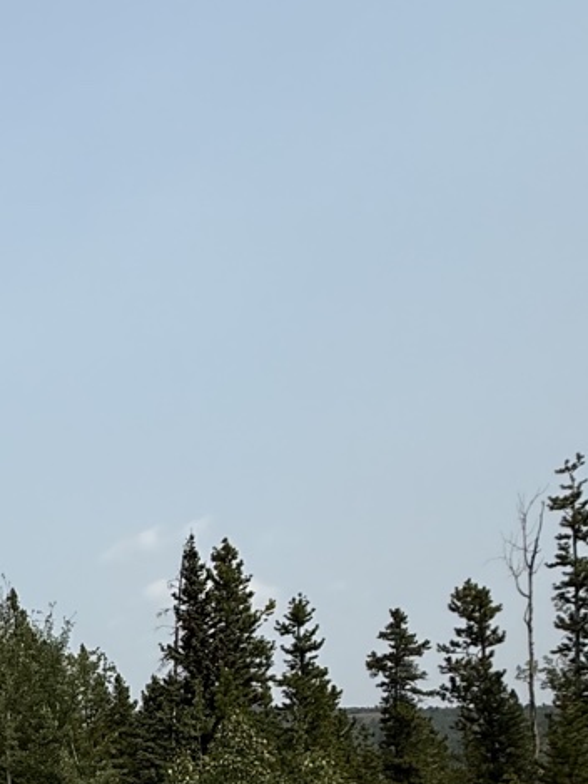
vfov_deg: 36.3
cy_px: 754
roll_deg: +1.7
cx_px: -236
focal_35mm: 48
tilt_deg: +2.8
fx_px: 1087
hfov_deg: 24.9
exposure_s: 1/3289
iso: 50
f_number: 2.2
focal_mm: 2.22
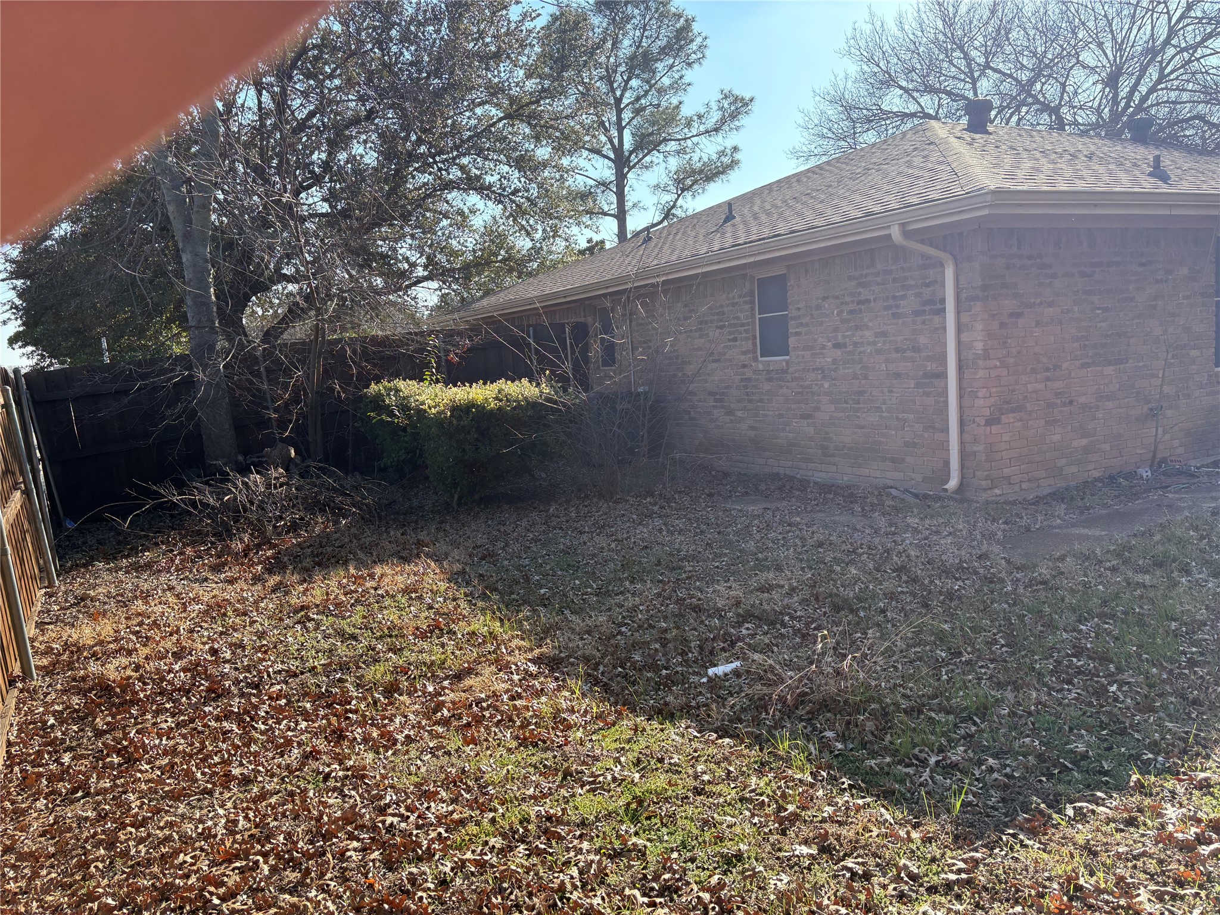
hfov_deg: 67.3
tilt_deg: -6.8
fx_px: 916
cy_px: 458
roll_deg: +3.5
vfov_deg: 53.1
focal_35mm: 26
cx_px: 610
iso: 64
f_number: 1.6
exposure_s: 1/1263
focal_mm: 5.96
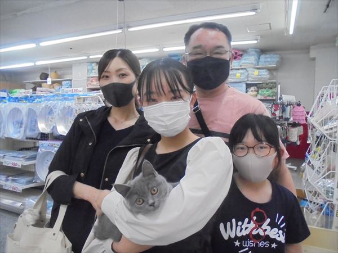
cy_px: 126
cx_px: 169
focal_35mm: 26
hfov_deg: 67.3
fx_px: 254
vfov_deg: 53.1
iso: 800
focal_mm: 4.6
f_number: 3.5
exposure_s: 1/100
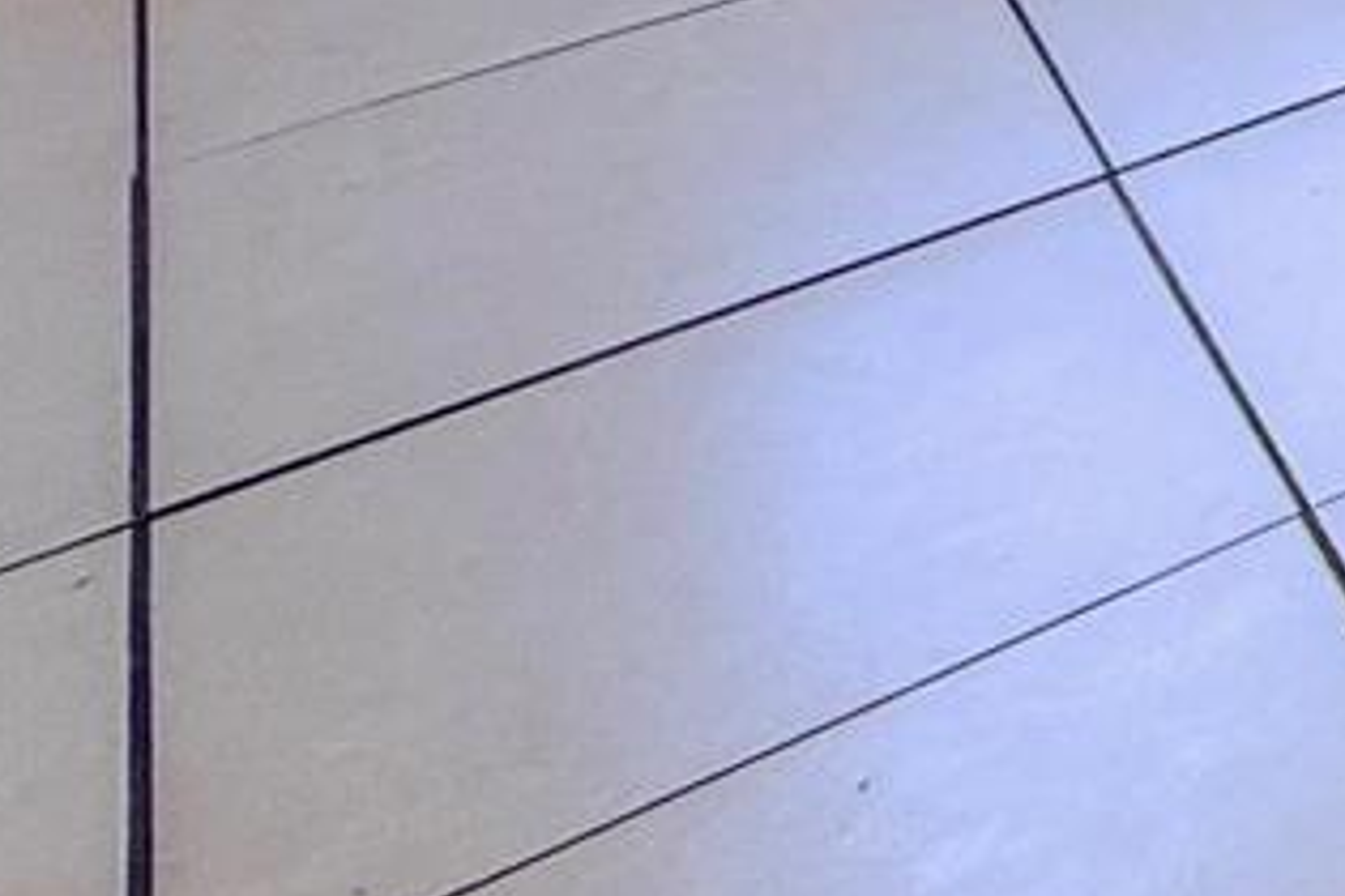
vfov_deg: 12.8
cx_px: 3010
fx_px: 2765
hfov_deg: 16.4
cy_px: -1408
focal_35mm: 74
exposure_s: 1/120
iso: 64
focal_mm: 2.22
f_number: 2.2
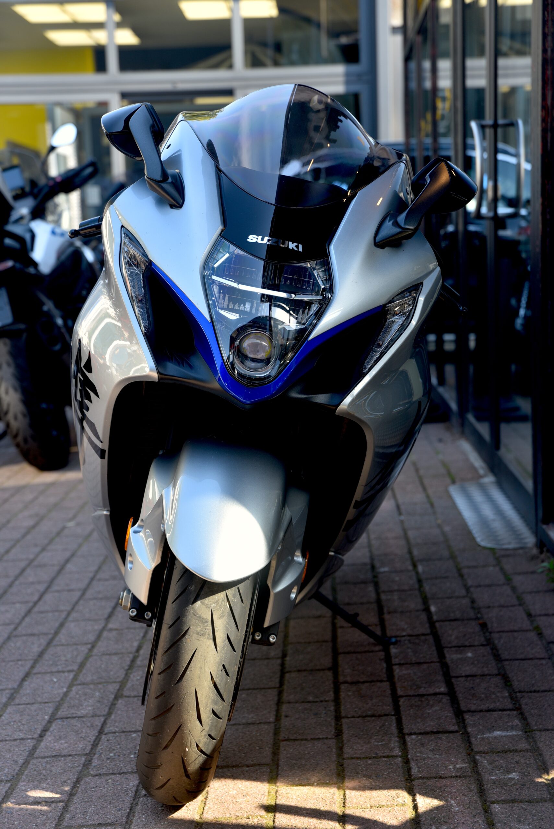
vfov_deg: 28.8
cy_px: 414
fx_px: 1614
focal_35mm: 70
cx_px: 277
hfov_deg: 19.5
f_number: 5
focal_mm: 70
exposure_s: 1/100
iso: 100
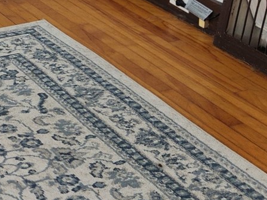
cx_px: -209
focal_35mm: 105
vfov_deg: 13.7
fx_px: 809
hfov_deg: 16.0
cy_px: -39
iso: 100
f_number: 1.8
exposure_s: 1/120
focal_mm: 5.4
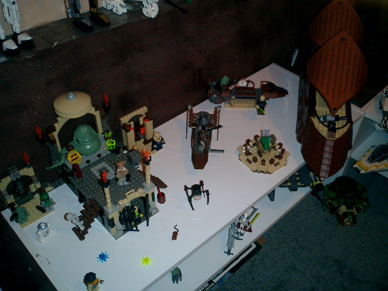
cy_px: 146
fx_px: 404
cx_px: 194
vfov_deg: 39.7
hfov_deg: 51.4
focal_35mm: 36
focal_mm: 7.5
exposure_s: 1/30
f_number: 3.2
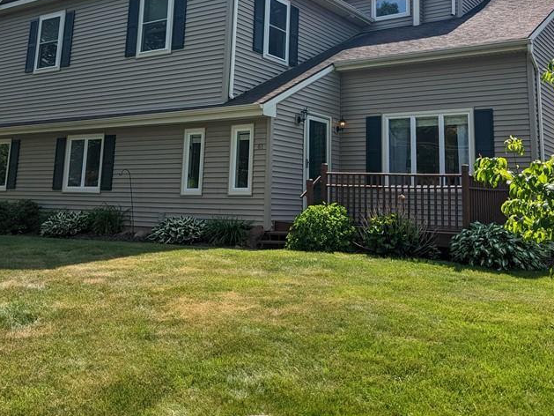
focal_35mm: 39
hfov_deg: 47.8
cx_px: 291
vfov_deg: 35.5
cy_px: 78
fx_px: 624
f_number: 1.85
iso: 47
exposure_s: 1/3236
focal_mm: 6.81
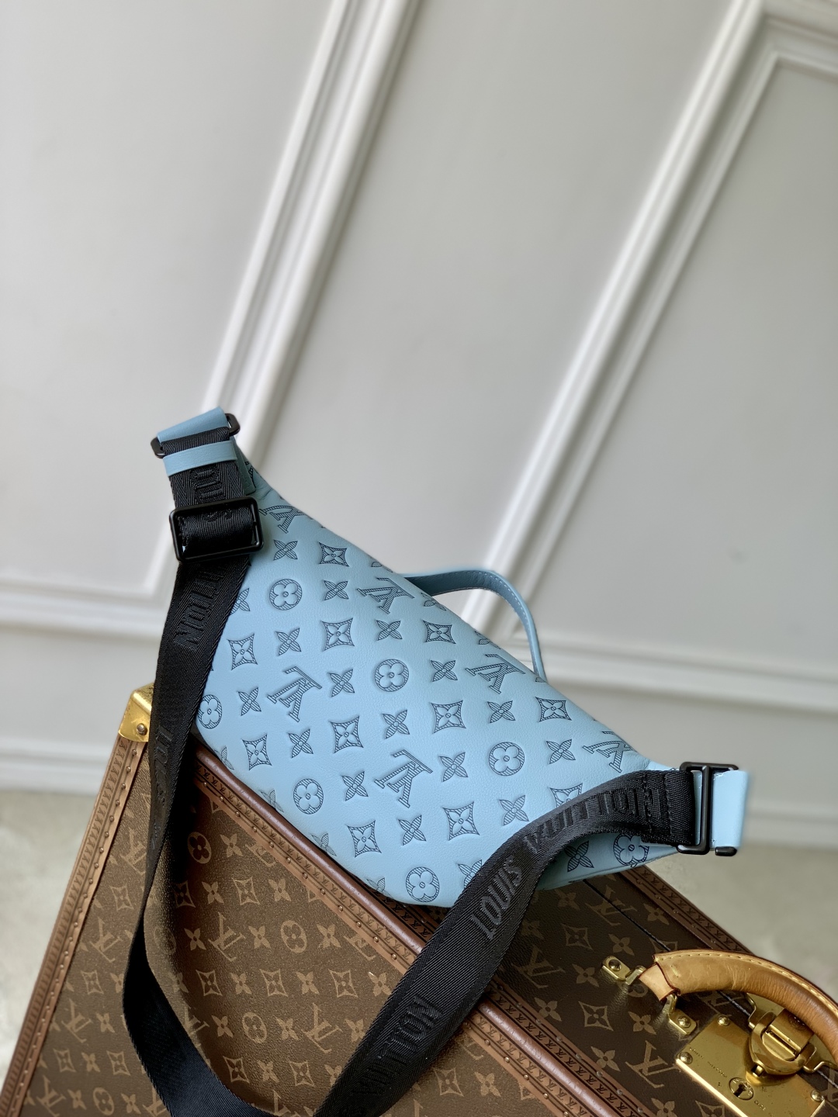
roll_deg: -23.4
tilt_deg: -29.5
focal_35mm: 52
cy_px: 558
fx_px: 1678
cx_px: 419
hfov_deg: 28.0
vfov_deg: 36.8
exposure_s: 1/122
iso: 16
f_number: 2.4
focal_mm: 6
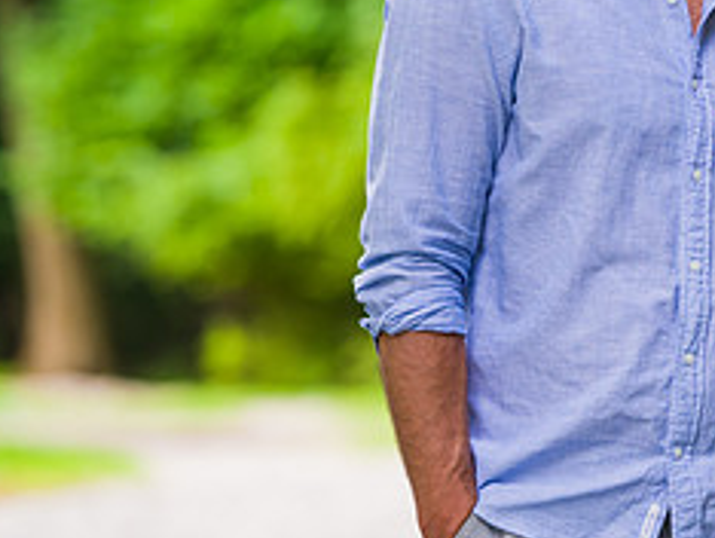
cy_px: 78
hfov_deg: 5.4
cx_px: 694
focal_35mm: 369
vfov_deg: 4.0
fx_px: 7630
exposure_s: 1/400
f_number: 4
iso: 200
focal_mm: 155
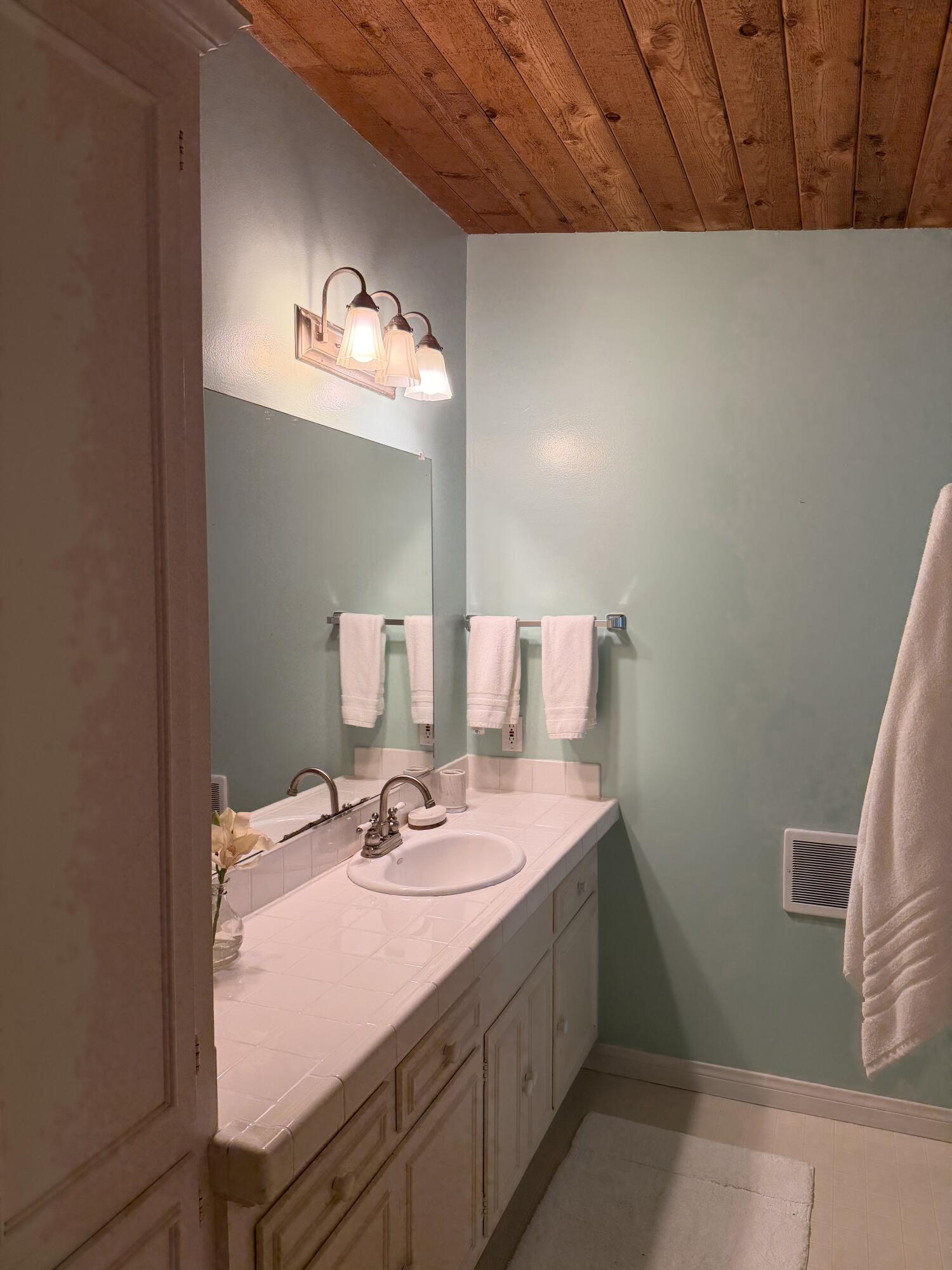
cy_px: 635
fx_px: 880
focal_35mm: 24
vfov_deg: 71.6
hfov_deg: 56.8
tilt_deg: -2.0
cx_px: 476
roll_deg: -0.1
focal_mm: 6.76
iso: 160
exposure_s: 1/149
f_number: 1.78
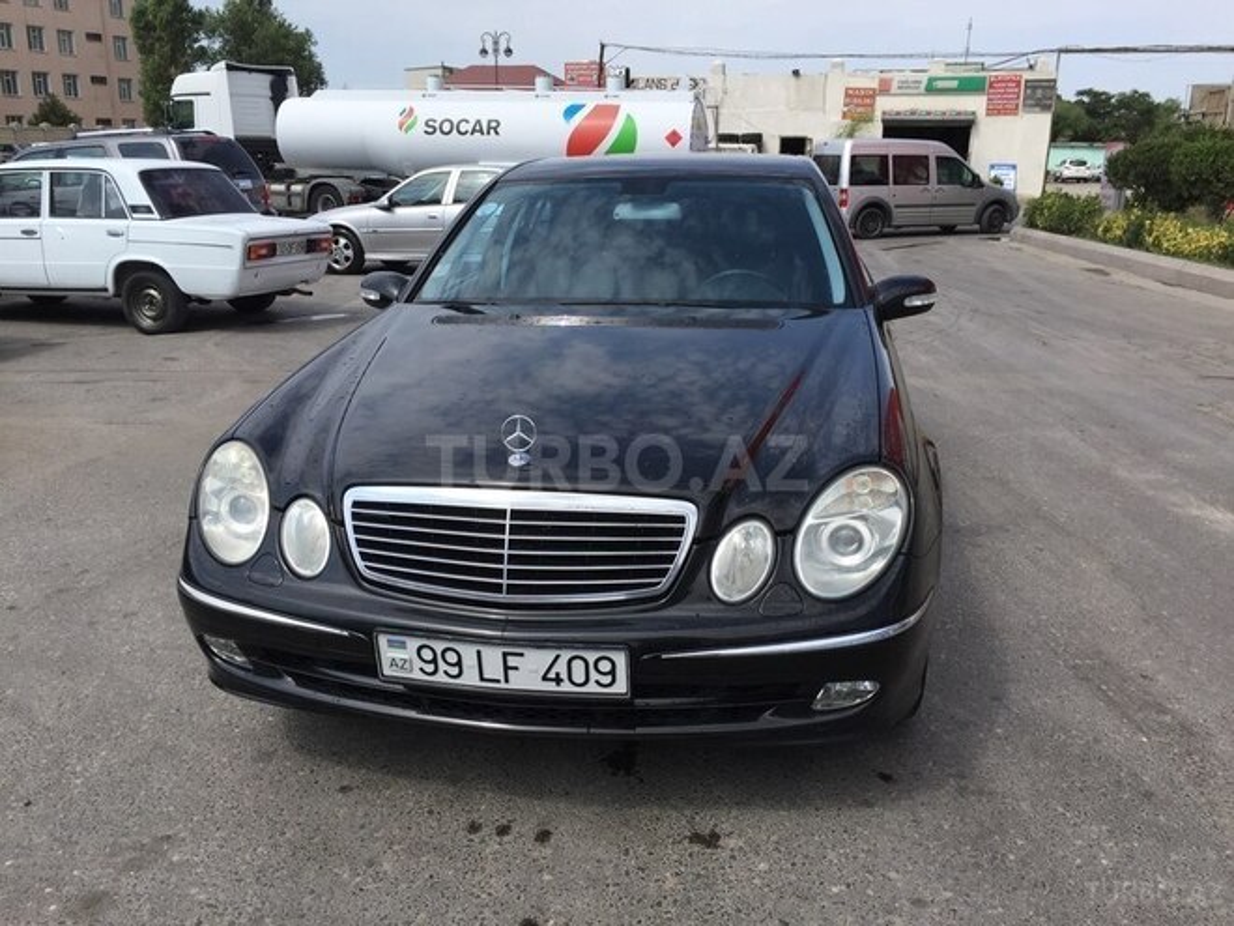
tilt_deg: -16.2
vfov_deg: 48.2
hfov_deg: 61.7
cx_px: 617
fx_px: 1034
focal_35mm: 29
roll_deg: -1.9
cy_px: 463
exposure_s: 1/2083
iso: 32
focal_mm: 4.15
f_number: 2.2
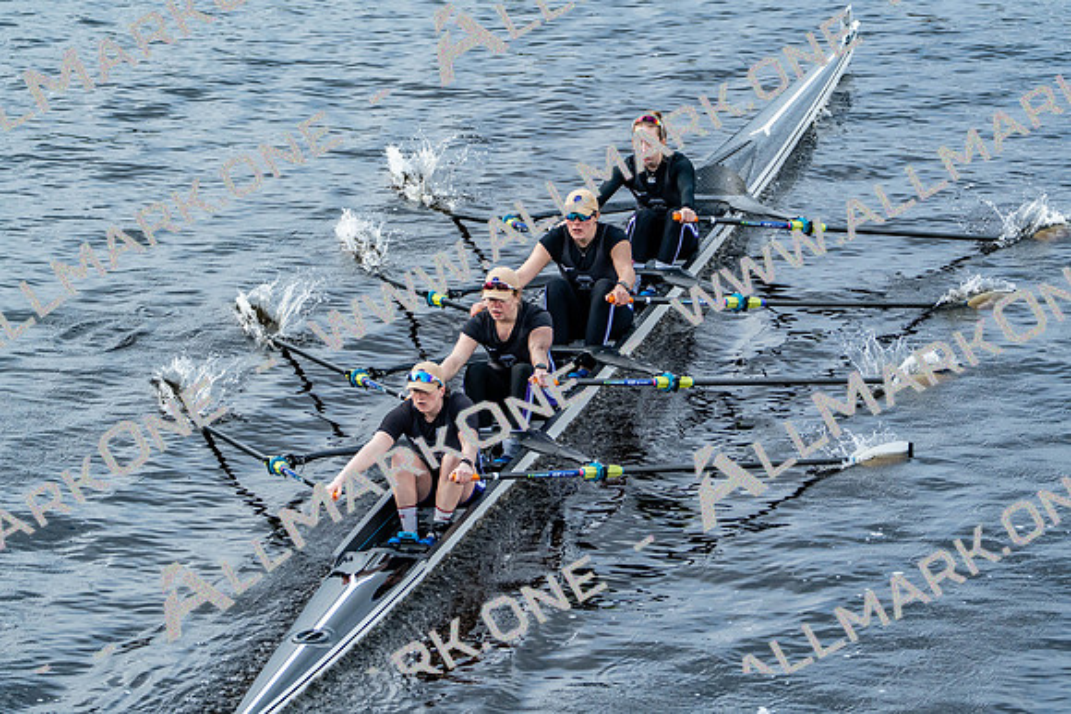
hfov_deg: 7.7
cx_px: 536
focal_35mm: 268
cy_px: 357
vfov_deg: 5.1
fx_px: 7974
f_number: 5.6
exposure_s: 1/1250
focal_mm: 268
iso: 1250
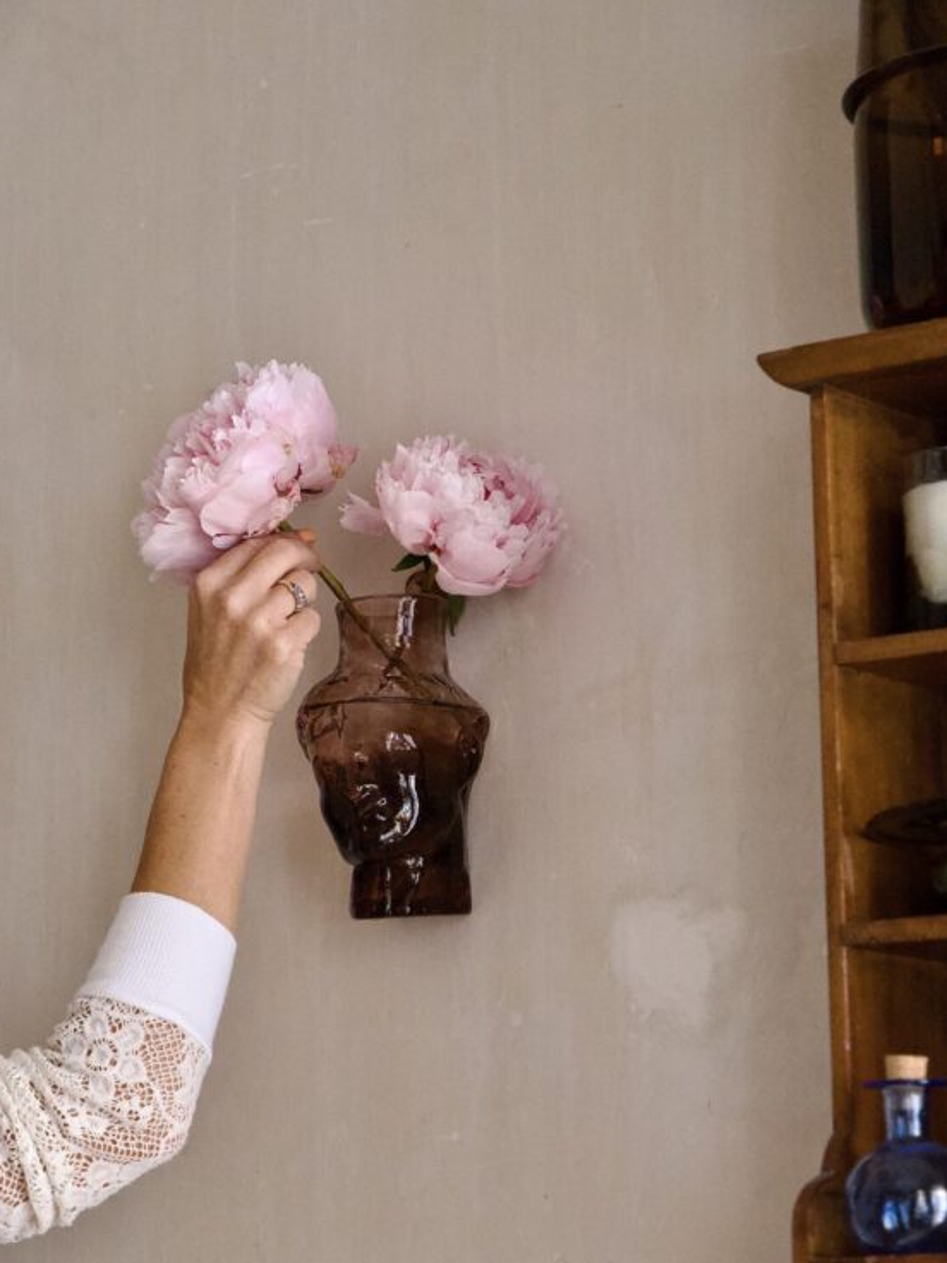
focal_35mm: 113
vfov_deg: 17.4
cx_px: 439
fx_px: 4122
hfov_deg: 13.1
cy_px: 685
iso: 3200
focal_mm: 52
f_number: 4
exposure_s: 1/125
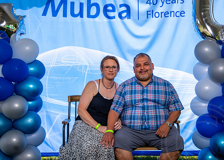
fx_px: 342
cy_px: 86
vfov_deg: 26.3
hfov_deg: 36.2
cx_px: 123
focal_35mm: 54
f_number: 5.6
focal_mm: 46
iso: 200
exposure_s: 1/250
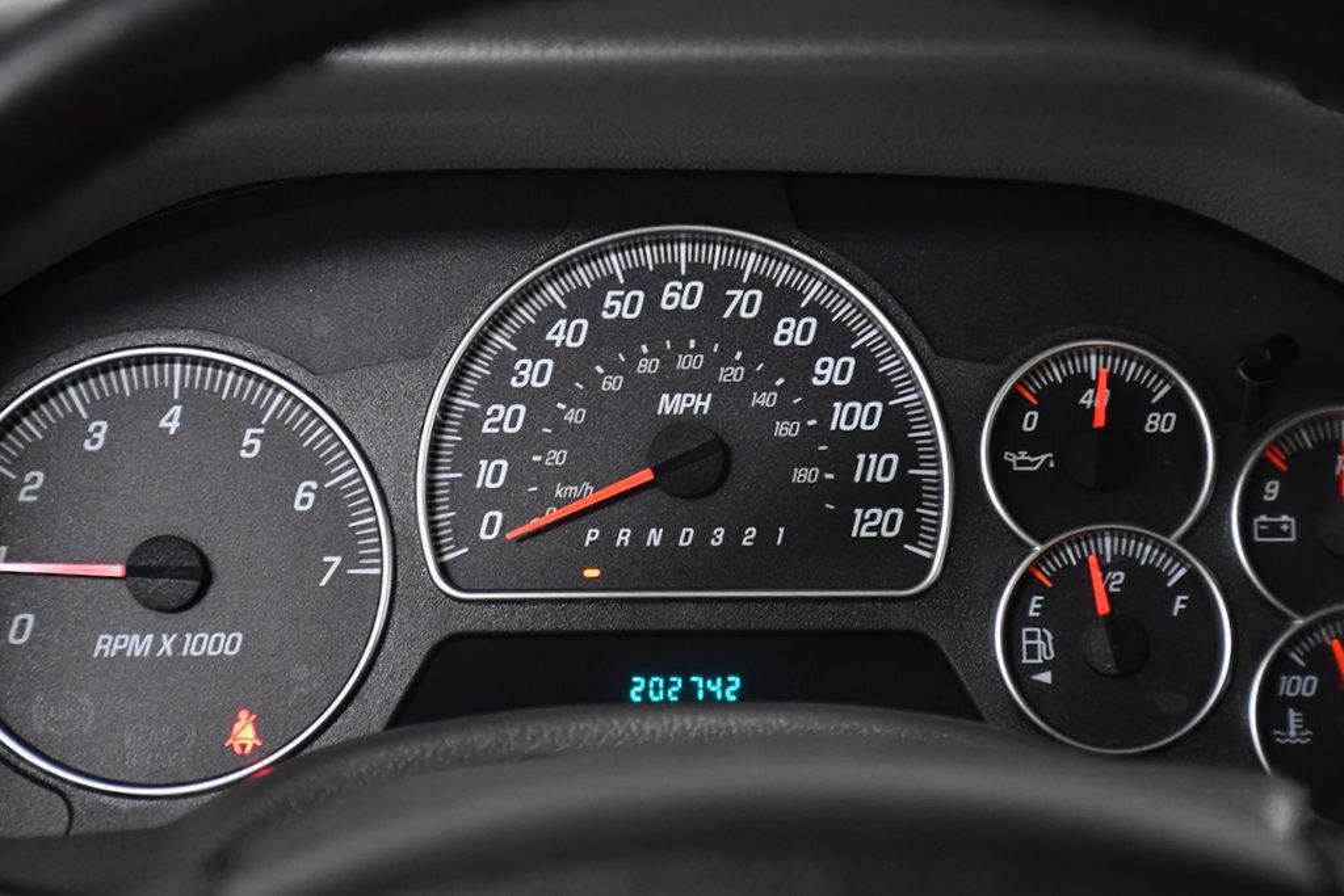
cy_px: 448
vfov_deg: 14.7
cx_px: 672
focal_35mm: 93
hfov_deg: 21.9
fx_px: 3472
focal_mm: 62
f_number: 5
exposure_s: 1/100
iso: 2000
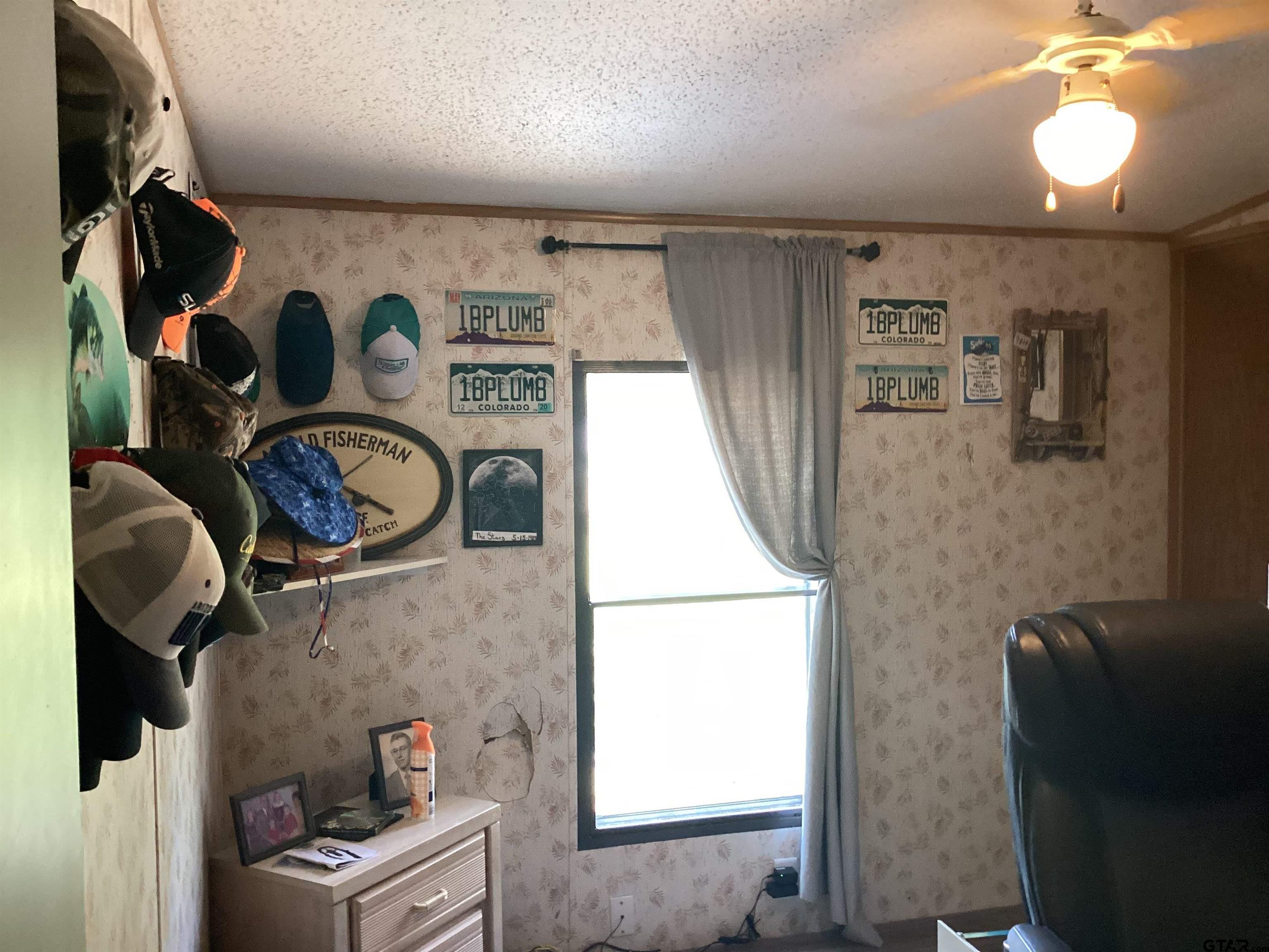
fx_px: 1136
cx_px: 634
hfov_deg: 58.4
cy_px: 476
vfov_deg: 45.4
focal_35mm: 31
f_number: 2.4
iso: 250
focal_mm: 3.3
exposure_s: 1/60
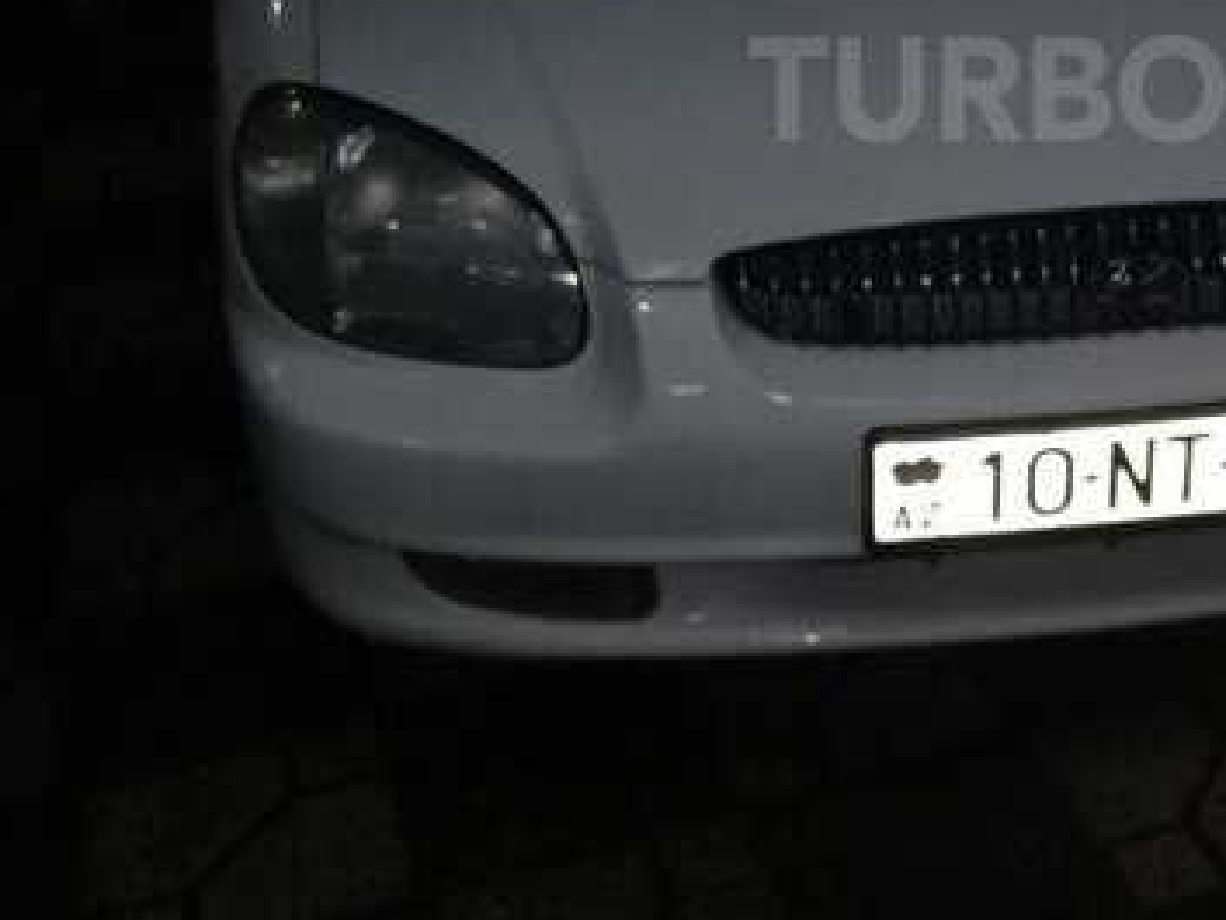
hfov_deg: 31.6
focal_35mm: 58
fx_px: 2055
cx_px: 1104
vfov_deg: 24.5
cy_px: 89
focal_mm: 3.3
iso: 125
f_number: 2.2
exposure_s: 1/33
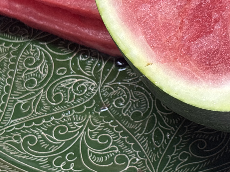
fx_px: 678
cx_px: 152
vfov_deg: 14.4
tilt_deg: -52.5
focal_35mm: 102
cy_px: 32
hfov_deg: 19.2
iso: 64
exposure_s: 1/50
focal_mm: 5.96
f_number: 1.6
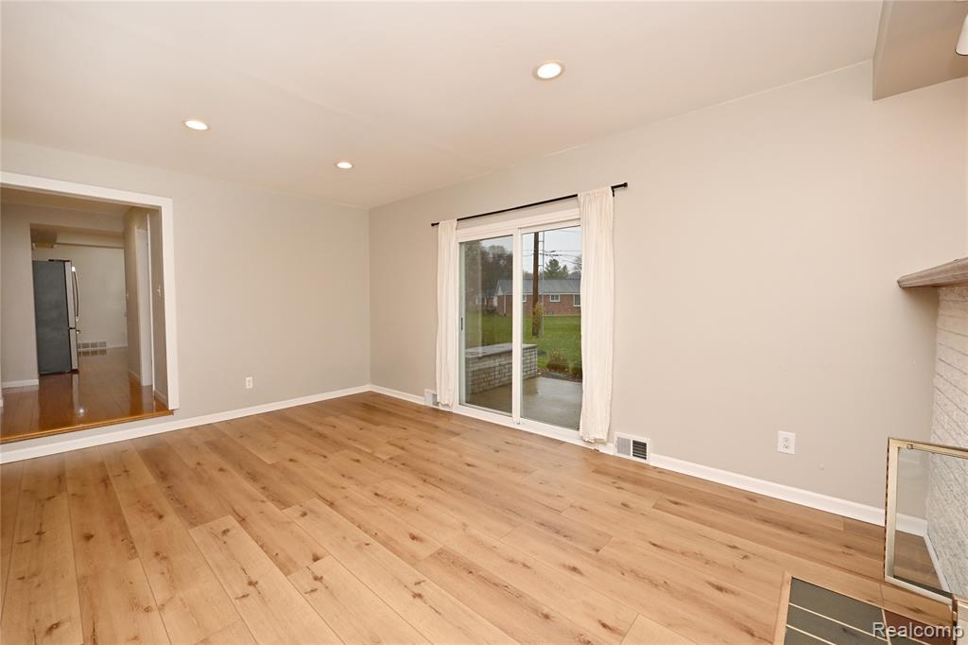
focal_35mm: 14
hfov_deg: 104.3
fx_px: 376
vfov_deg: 81.2
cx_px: 484
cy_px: 322
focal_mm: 14
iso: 800
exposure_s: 1/60
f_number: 13
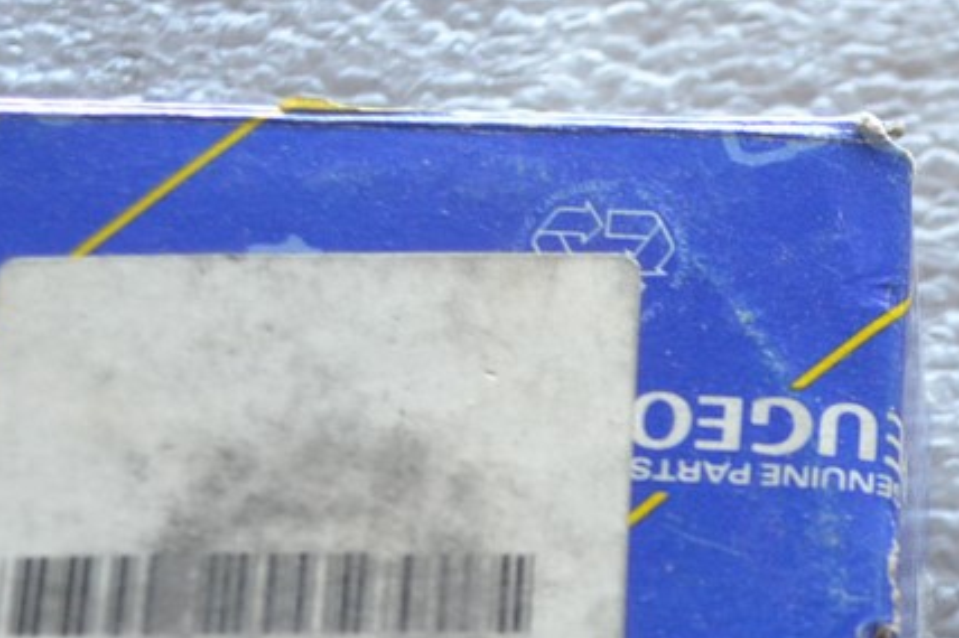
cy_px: 806
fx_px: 3275
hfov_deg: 16.0
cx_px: 1170
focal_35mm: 123
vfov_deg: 10.9
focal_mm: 26
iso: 800
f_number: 4.2
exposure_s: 1/15
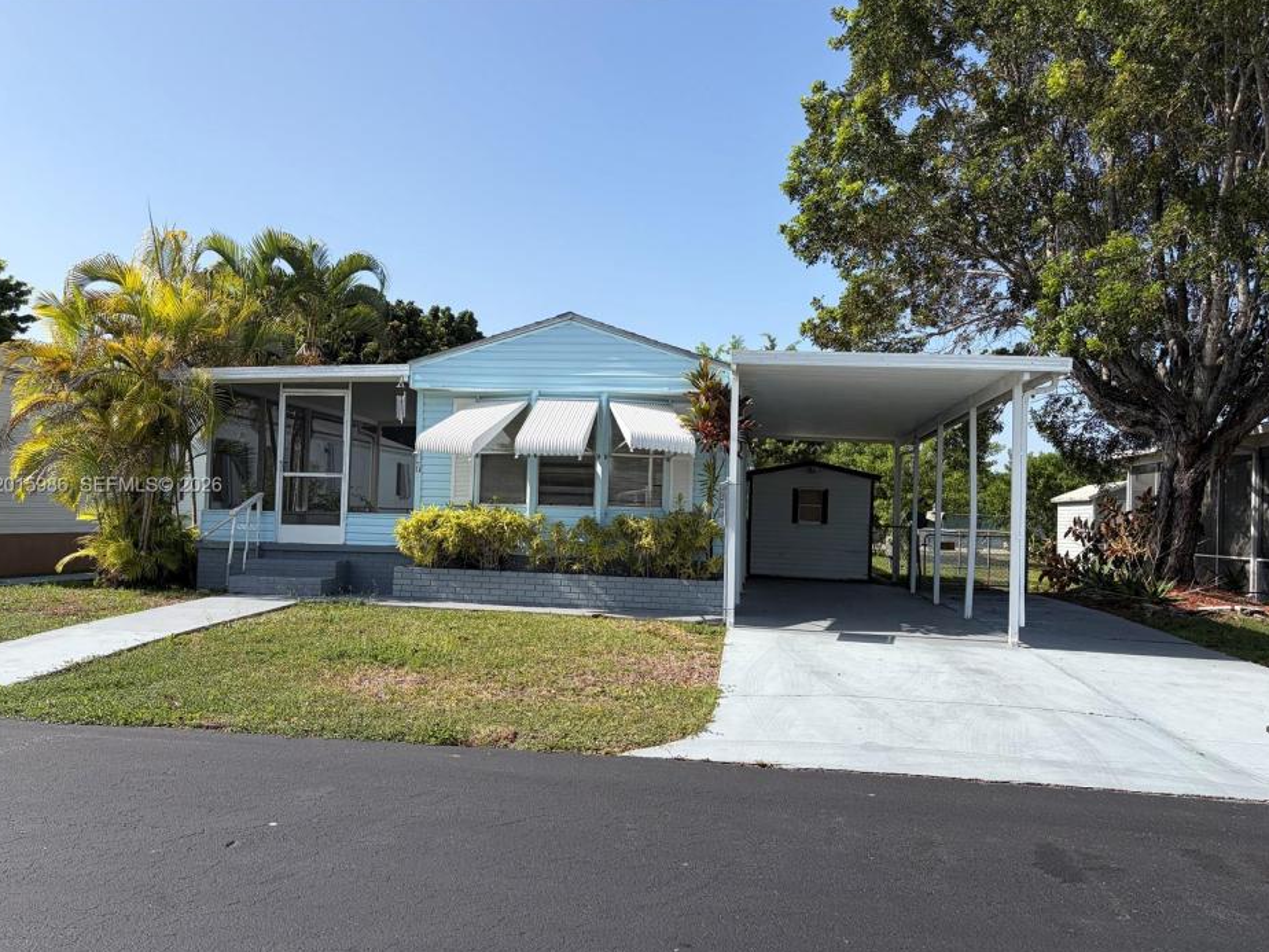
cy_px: 486
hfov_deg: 65.3
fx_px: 990
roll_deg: -1.3
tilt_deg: +2.1
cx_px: 625
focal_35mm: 27
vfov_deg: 51.4
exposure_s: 1/3448
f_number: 1.6
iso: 50
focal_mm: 5.96
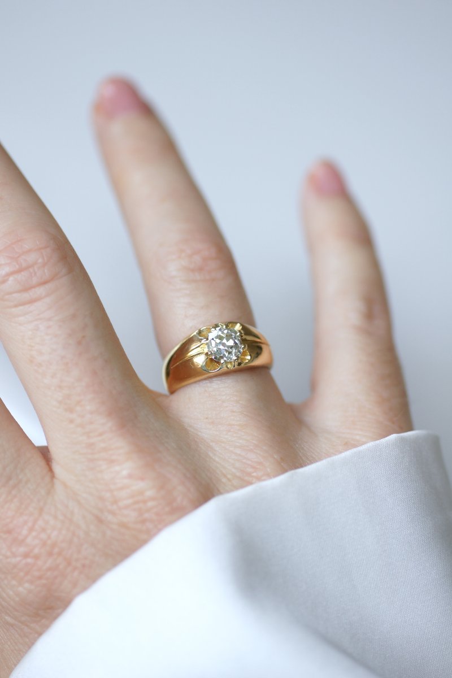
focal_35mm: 105
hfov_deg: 13.0
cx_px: 226
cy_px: 339
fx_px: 1977
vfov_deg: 19.5
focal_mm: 70
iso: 200
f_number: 2.8
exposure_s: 1/125
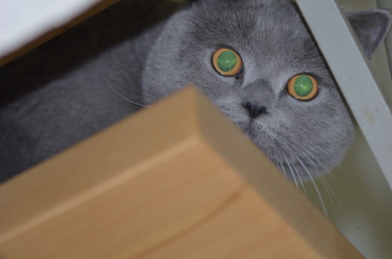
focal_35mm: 182
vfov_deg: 7.5
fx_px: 1973
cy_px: 111
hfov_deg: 11.3
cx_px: 222
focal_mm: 105
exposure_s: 1/30
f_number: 3
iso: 800
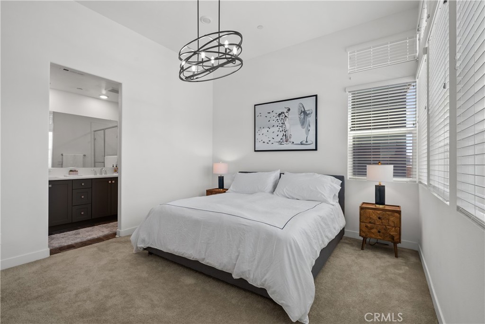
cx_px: 242
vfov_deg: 77.3
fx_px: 202
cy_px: 162
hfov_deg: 100.4
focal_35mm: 15
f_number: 9
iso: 250
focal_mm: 15
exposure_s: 1/5
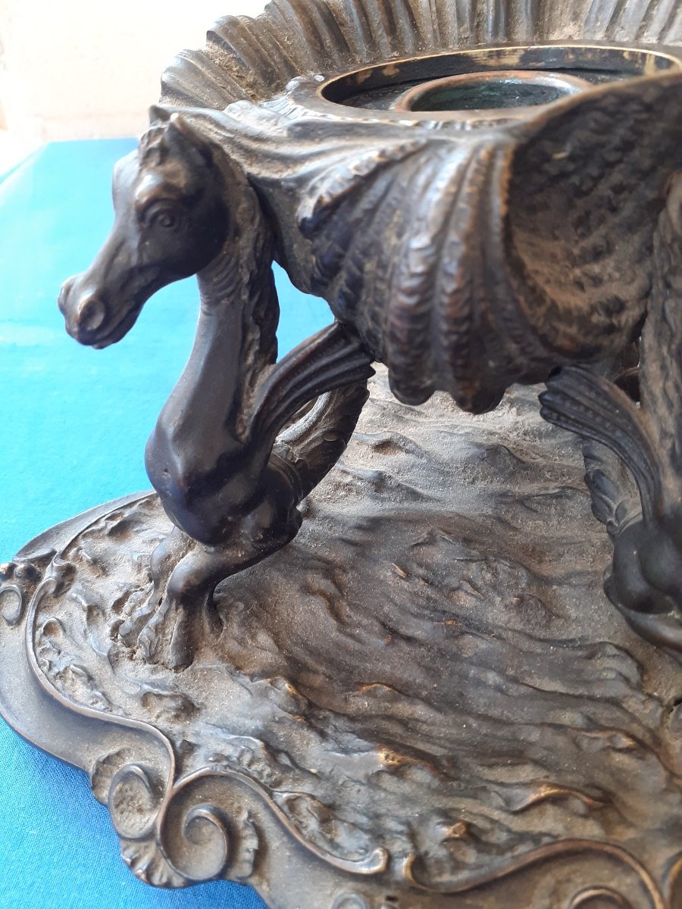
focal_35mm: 27
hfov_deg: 51.4
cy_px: 454
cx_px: 341
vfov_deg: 65.3
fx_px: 709
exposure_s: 1/50
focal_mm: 3.6
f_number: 1.9
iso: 100
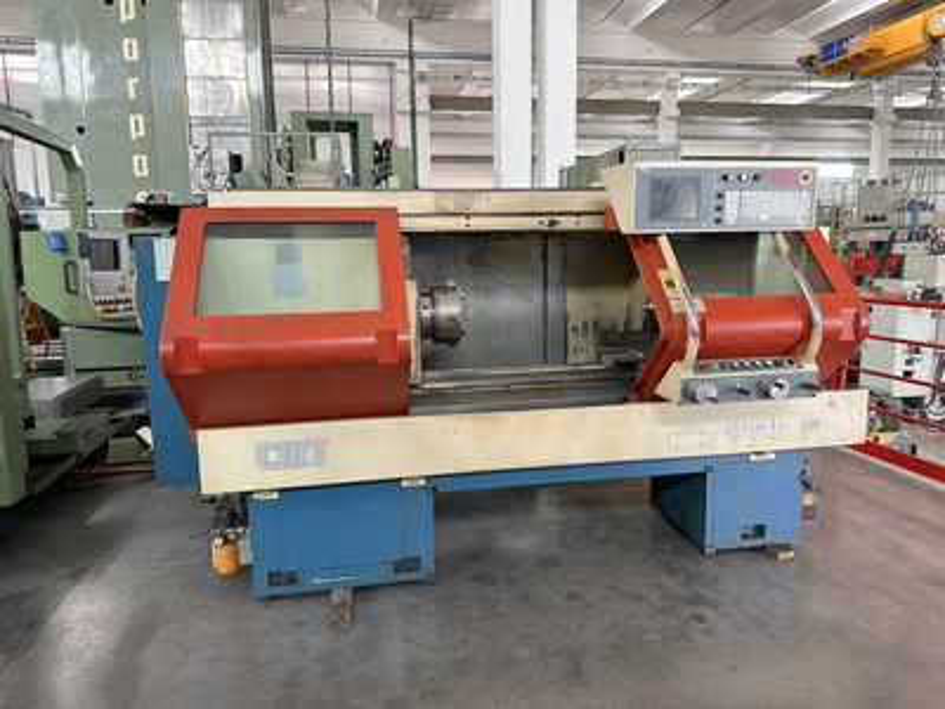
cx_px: 472
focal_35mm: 24
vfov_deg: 56.8
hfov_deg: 71.6
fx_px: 655
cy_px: 354
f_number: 1.78
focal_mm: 6.86
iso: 160
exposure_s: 1/50
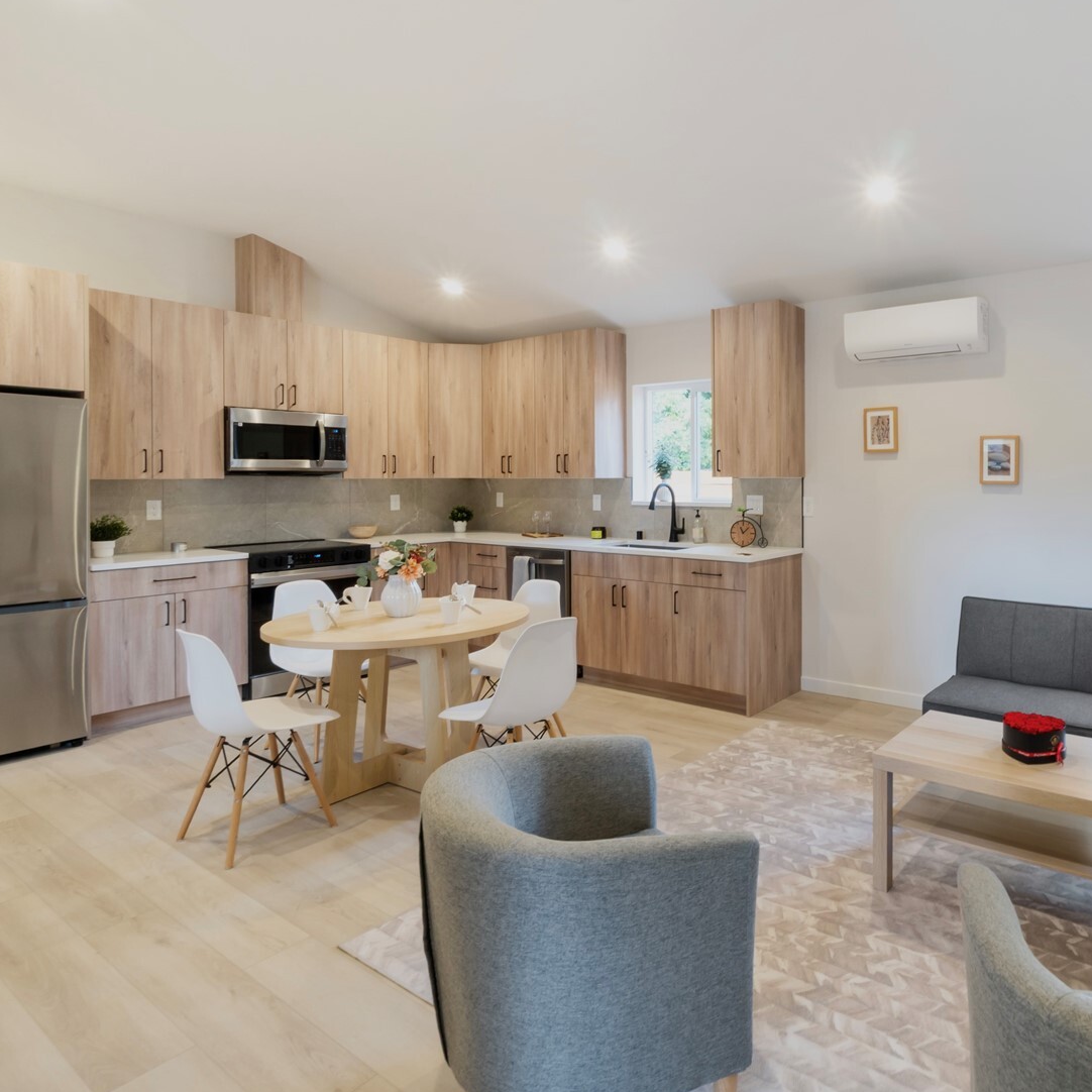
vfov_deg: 74.8
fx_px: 714
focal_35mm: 20
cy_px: 526
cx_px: 743
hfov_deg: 72.2
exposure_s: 1/2
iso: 160
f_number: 13
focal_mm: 10
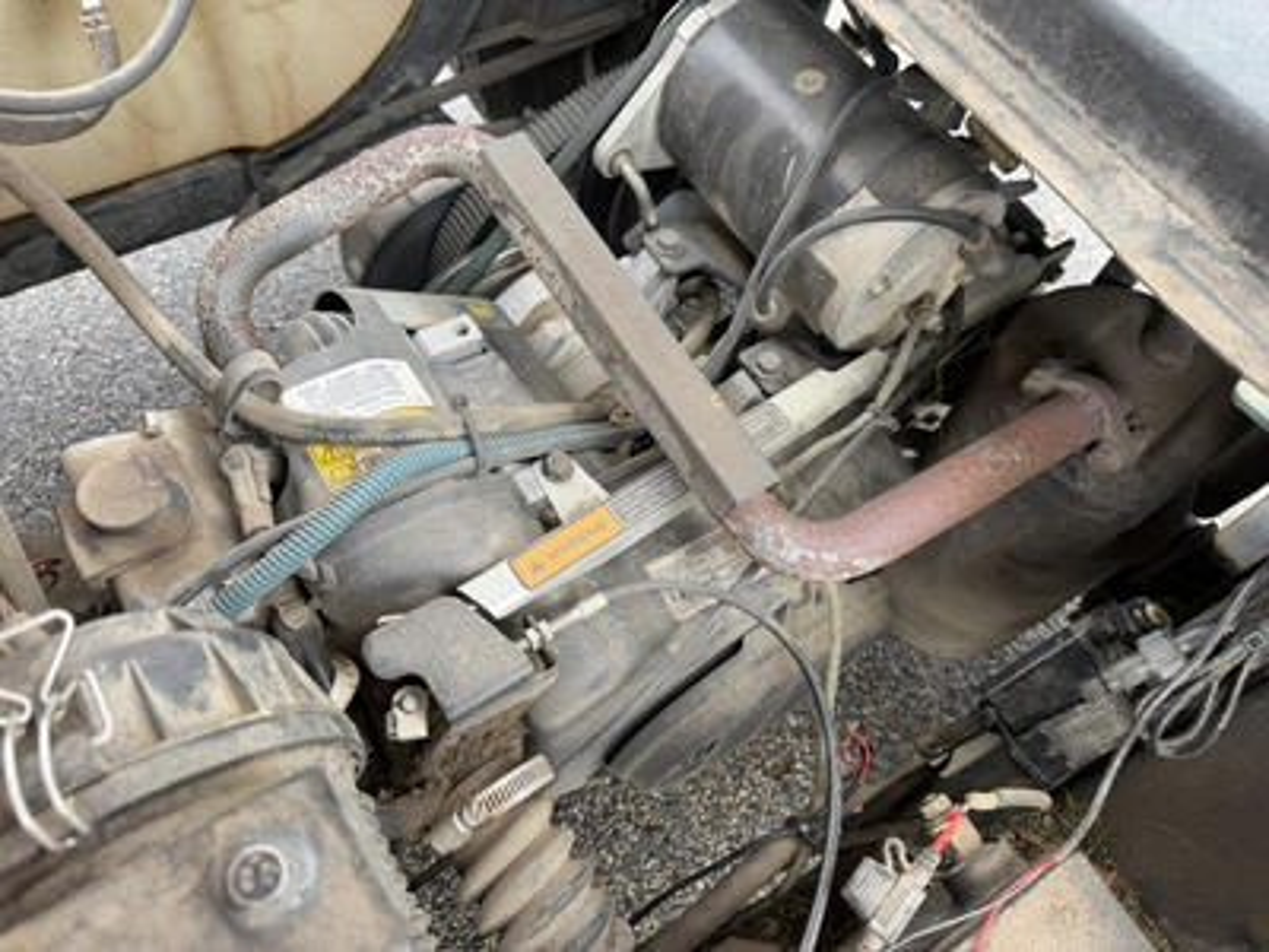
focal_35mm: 24
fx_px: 880
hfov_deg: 71.6
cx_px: 634
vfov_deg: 56.8
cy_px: 476
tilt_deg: -60.1
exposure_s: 1/121
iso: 100
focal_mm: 6.76
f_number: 1.78
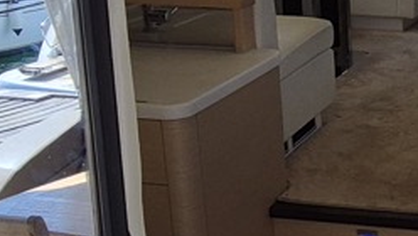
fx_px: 810
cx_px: 506
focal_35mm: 73
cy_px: 98
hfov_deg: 25.8
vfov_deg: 16.6
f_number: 2.2
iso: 50
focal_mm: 2.2
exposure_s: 1/401
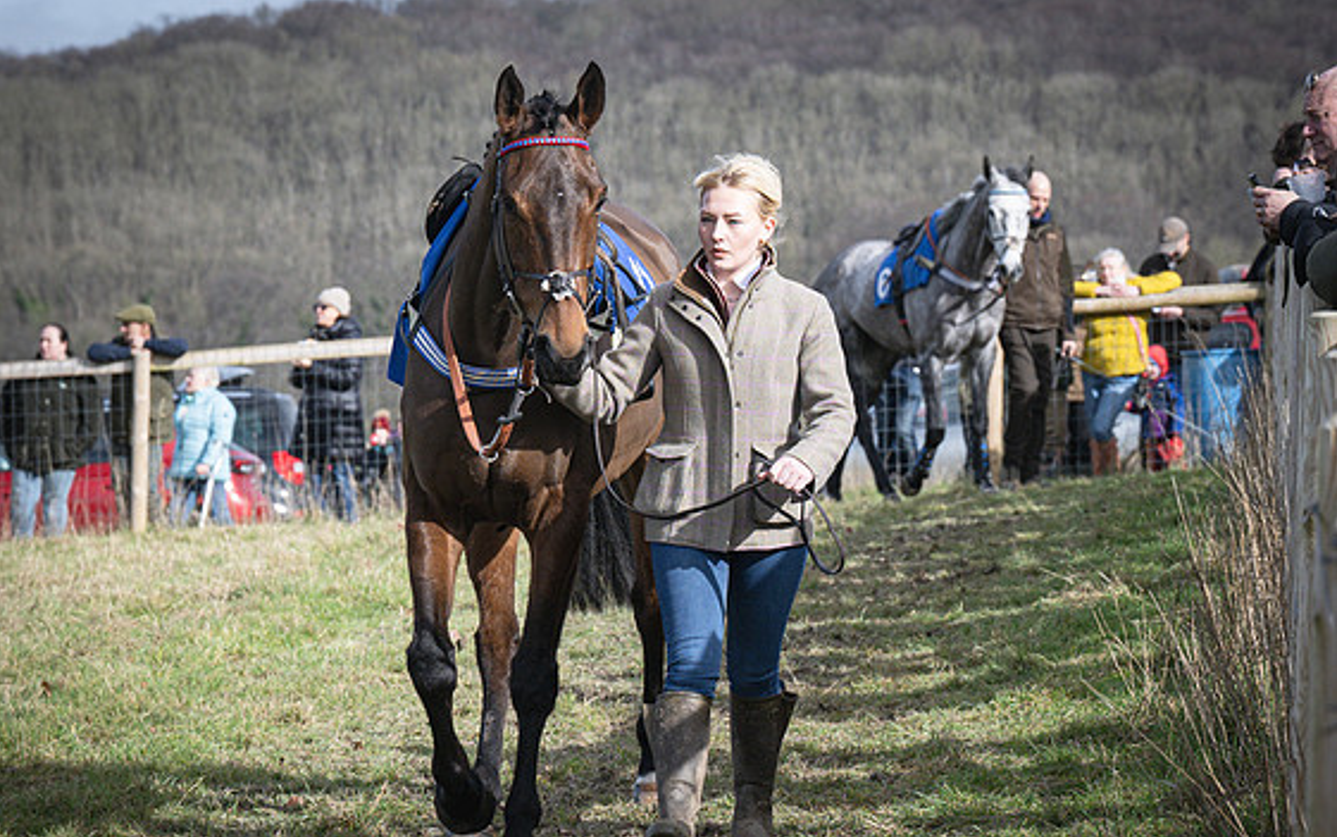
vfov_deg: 6.1
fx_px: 7909
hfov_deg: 9.7
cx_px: 669
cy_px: 413
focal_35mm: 217
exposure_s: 1/1250
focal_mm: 94
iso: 400
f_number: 5.6
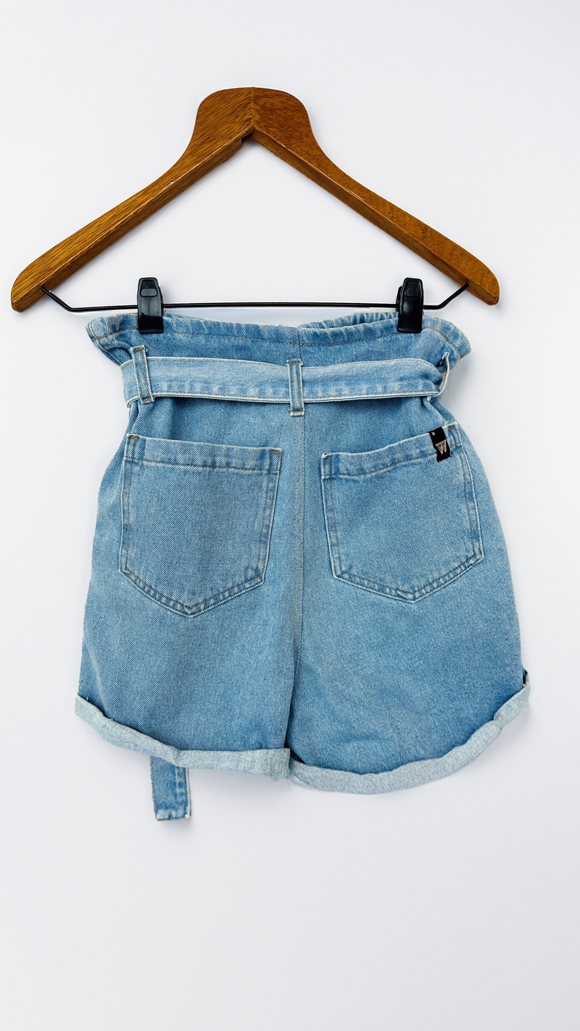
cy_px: 529
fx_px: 738
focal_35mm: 27
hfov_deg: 42.9
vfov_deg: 69.8
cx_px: 280
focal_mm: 6.86
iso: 80
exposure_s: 1/469
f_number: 1.78
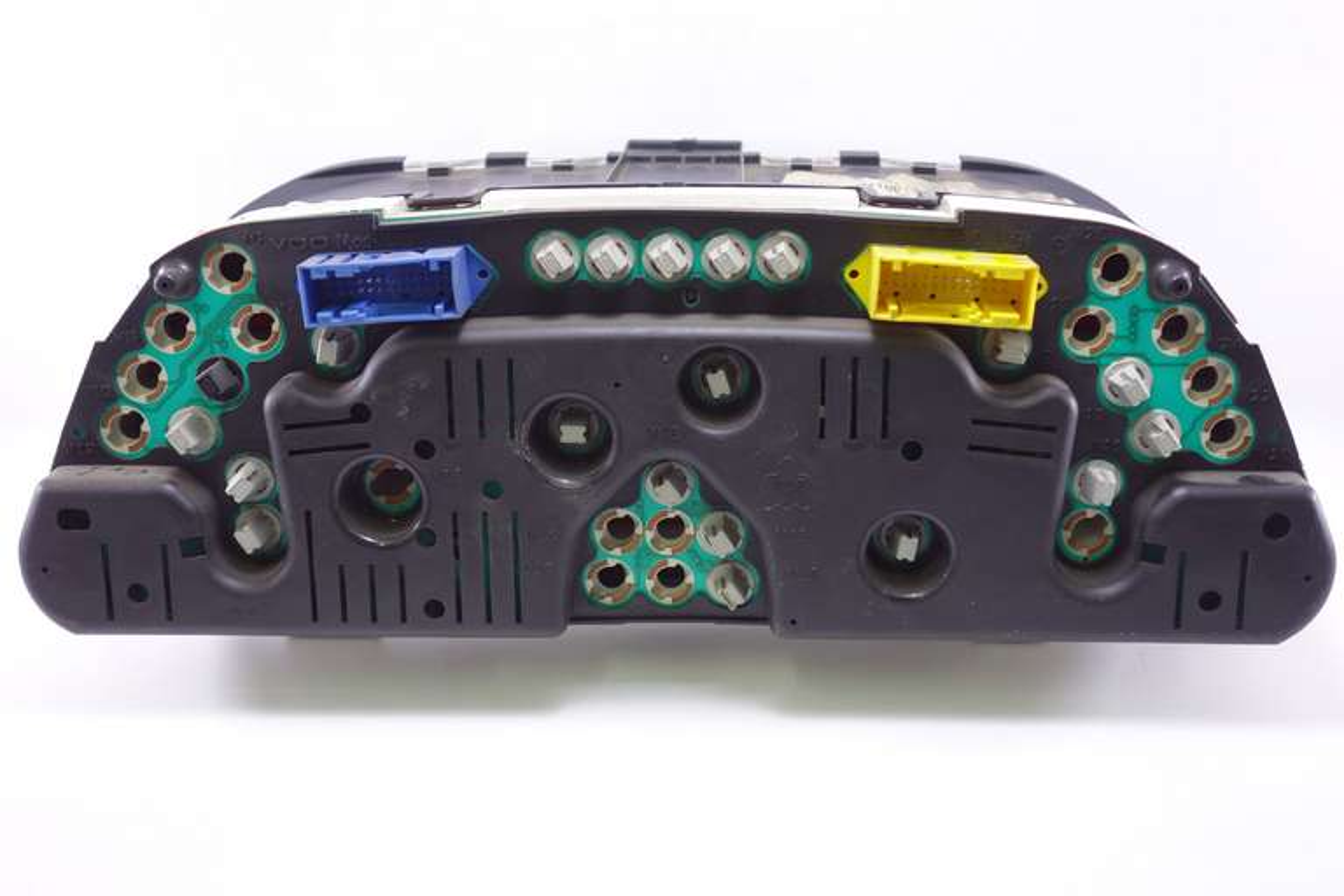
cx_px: 672
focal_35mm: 43
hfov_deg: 45.4
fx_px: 1605
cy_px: 448
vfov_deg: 31.2
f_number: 3.2
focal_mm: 16.01
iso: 250
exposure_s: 1/50
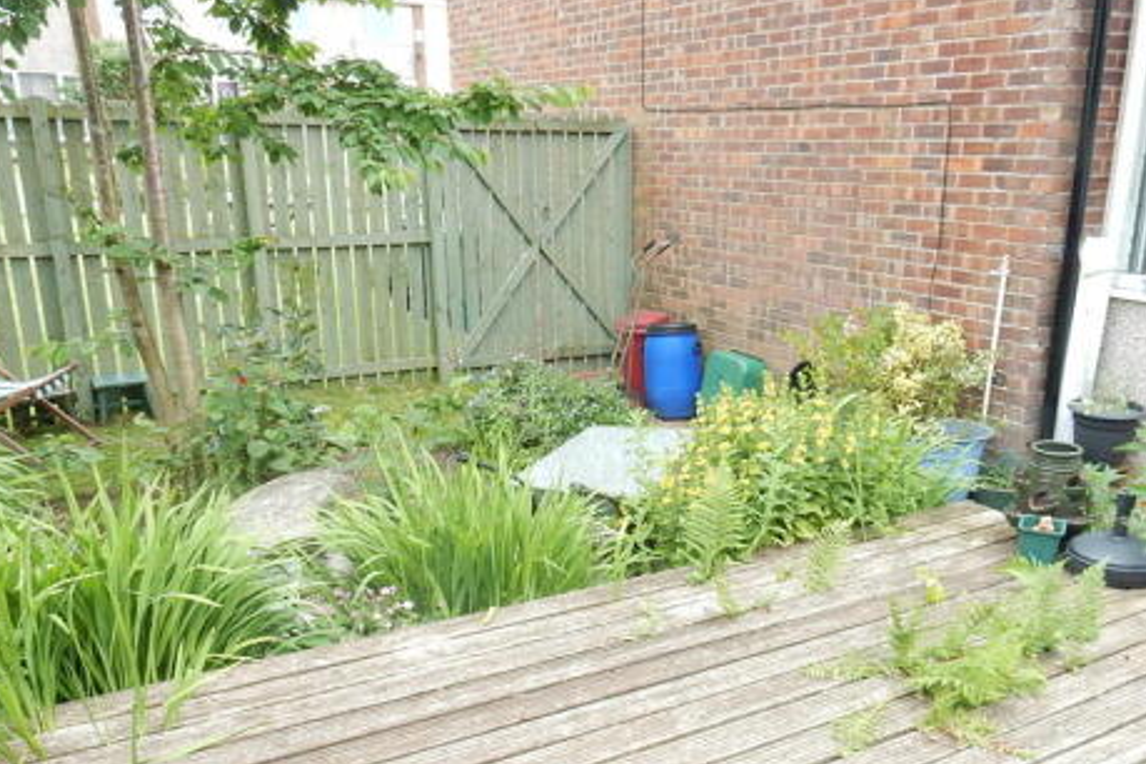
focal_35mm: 33
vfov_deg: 39.5
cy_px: 513
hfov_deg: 57.0
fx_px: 1050
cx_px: 655
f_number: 3.7
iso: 125
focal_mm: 4.5
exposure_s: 1/160
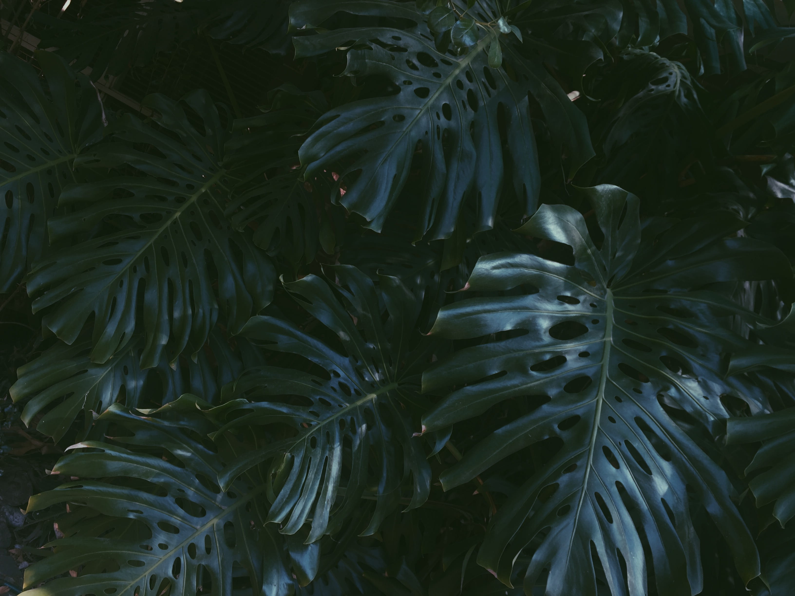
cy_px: 298
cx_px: 398
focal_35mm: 29
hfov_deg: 61.7
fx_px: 666
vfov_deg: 48.2
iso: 32
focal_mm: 4.15
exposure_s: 1/126
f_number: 2.2
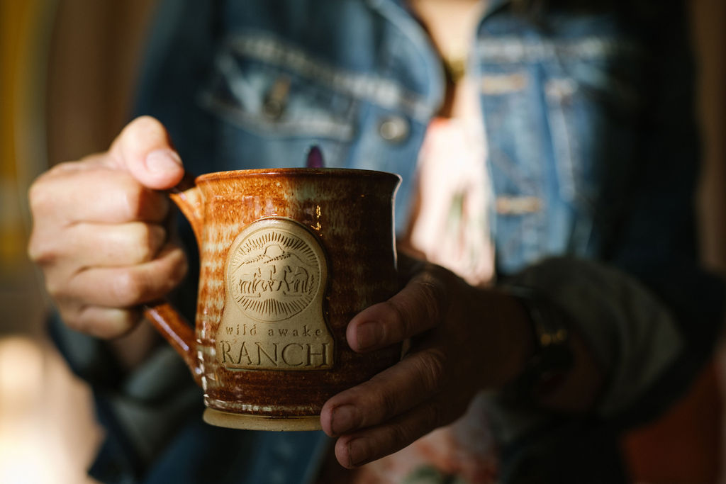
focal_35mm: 53
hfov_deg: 37.6
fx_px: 1066
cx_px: 363
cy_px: 242
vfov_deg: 25.6
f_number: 2.8
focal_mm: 50
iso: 200
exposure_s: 1/100
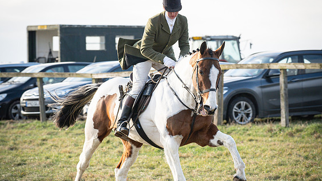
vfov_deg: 5.0
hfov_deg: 8.9
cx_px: 161
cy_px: 102
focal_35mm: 243
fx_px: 2075
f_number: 5
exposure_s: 1/850
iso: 400
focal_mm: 135
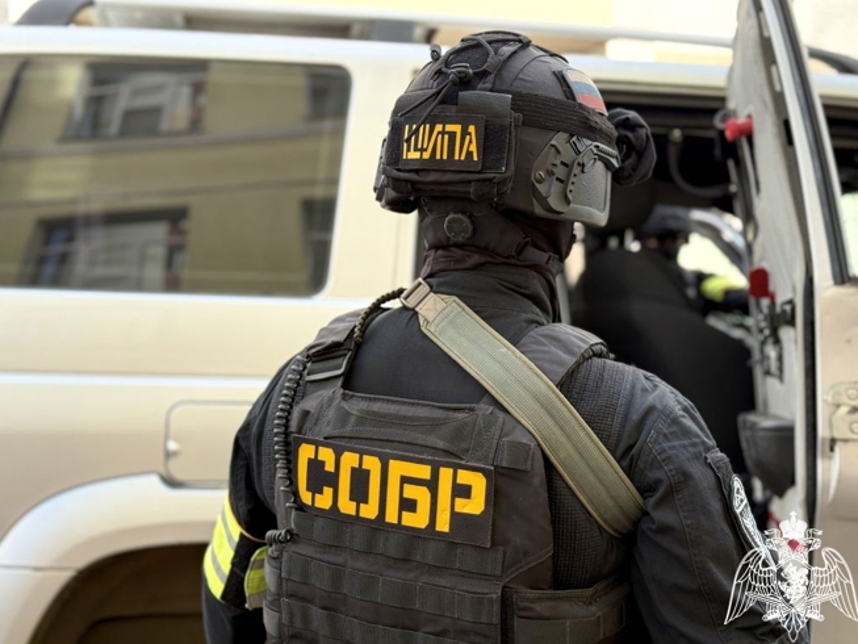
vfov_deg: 29.7
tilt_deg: -2.3
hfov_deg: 38.9
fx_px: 1215
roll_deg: -0.2
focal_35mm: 49
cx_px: 436
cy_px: 325
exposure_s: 1/439
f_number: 1.78
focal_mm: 6.76
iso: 64
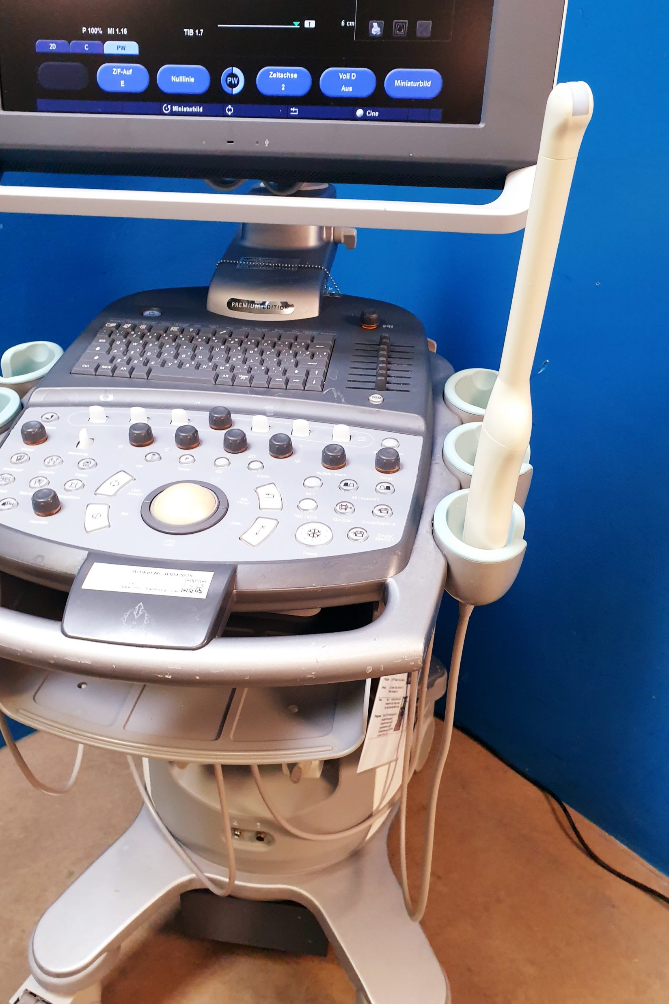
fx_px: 780
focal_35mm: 28
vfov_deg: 65.5
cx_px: 304
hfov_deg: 46.3
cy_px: 501
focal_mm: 4.3
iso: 320
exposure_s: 1/50
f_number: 2.4
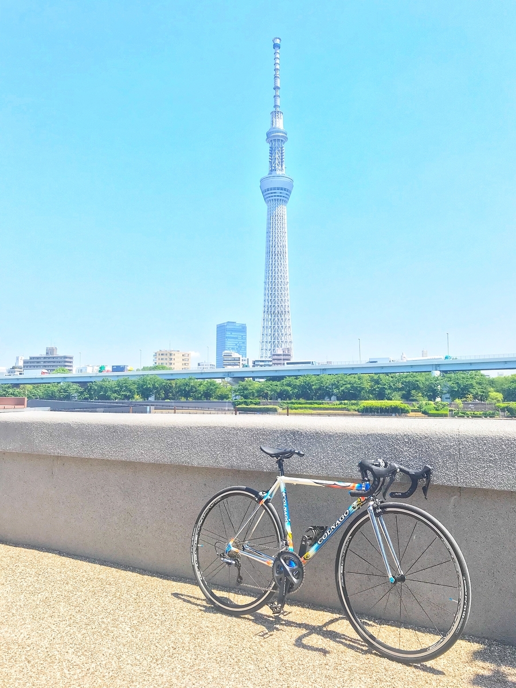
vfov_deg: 63.4
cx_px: 258
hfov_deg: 49.7
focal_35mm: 28
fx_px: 557
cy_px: 344
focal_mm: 3.99
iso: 20
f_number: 1.8
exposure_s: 1/1126
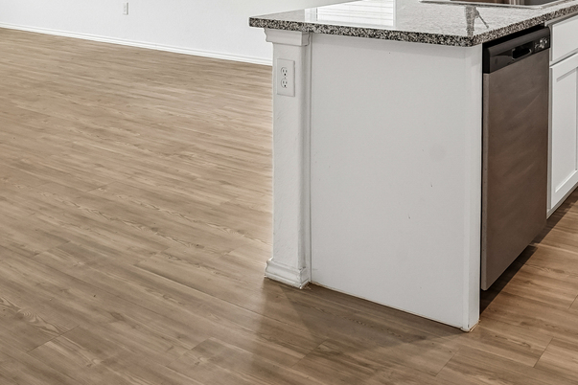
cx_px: 385
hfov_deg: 44.8
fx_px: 690
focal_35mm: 43
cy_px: -79
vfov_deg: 27.4
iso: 400
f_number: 8
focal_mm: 16
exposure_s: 1/30
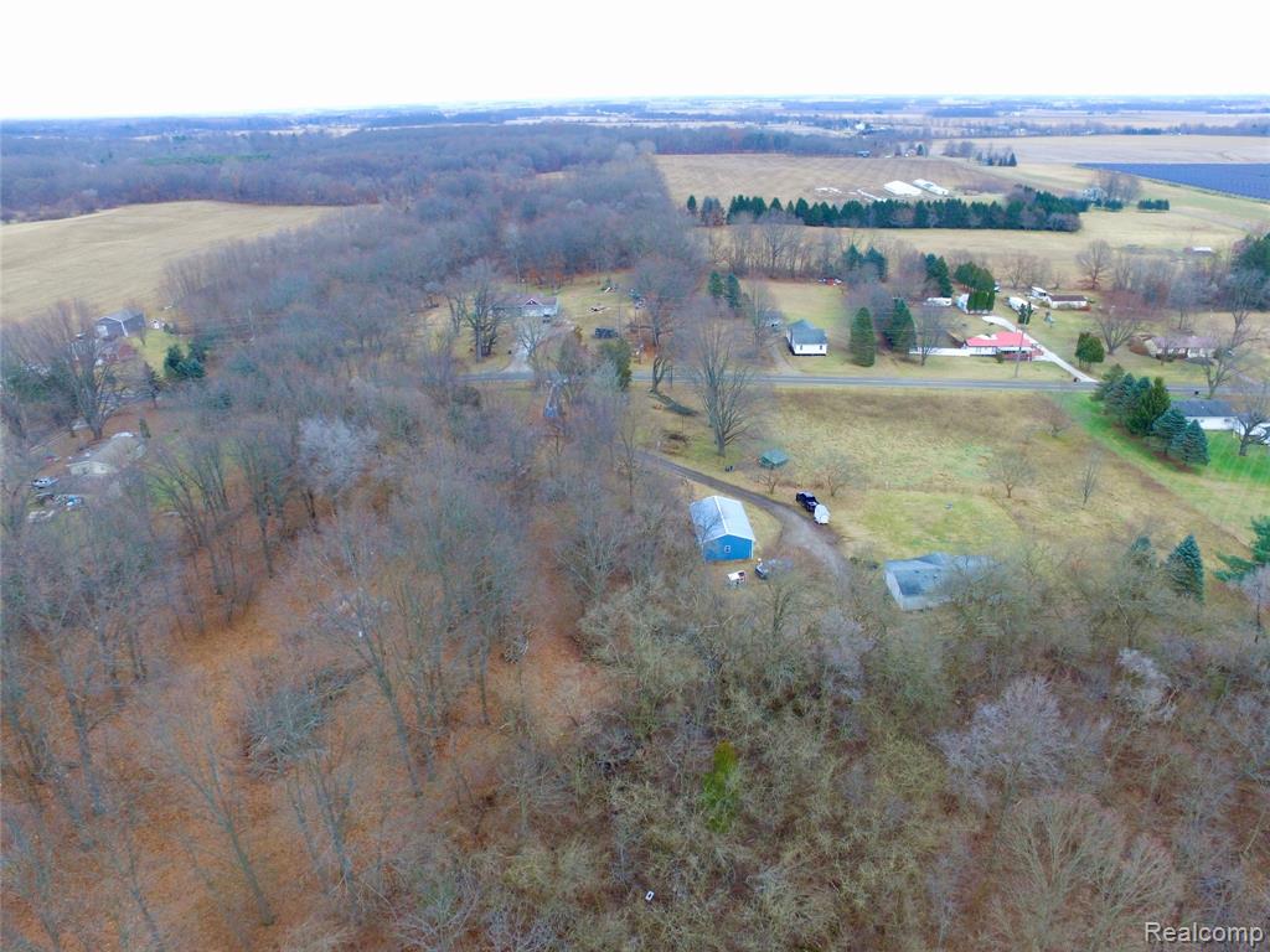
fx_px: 734
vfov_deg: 66.0
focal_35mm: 20
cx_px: 635
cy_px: 476
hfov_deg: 81.7
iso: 141
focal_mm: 3.61
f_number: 2.8
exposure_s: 1/100
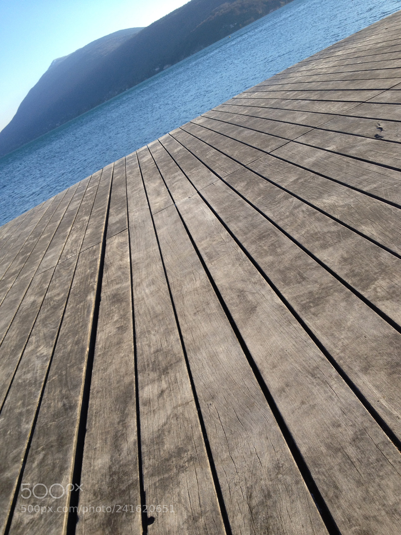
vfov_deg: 52.6
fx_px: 541
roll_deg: +28.7
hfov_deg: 40.7
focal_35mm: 35
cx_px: 200
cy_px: 268
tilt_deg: -17.2
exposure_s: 1/600
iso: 50
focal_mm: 4.28
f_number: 2.4
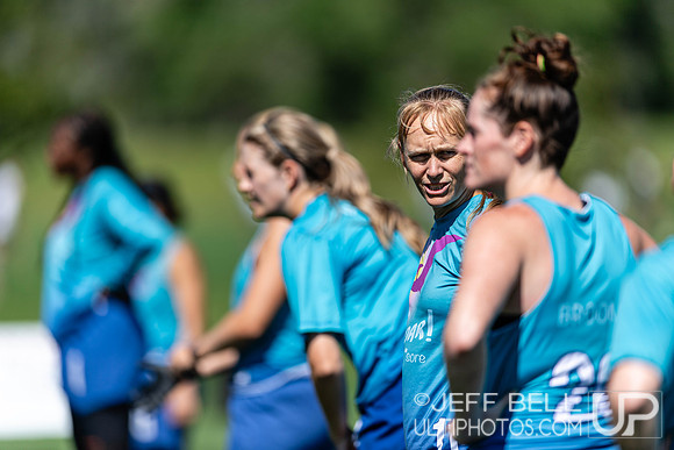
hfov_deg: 5.2
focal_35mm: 400
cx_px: 337
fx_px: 7490
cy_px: 225
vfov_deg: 3.4
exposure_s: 1/2500
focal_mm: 400
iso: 100
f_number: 2.8
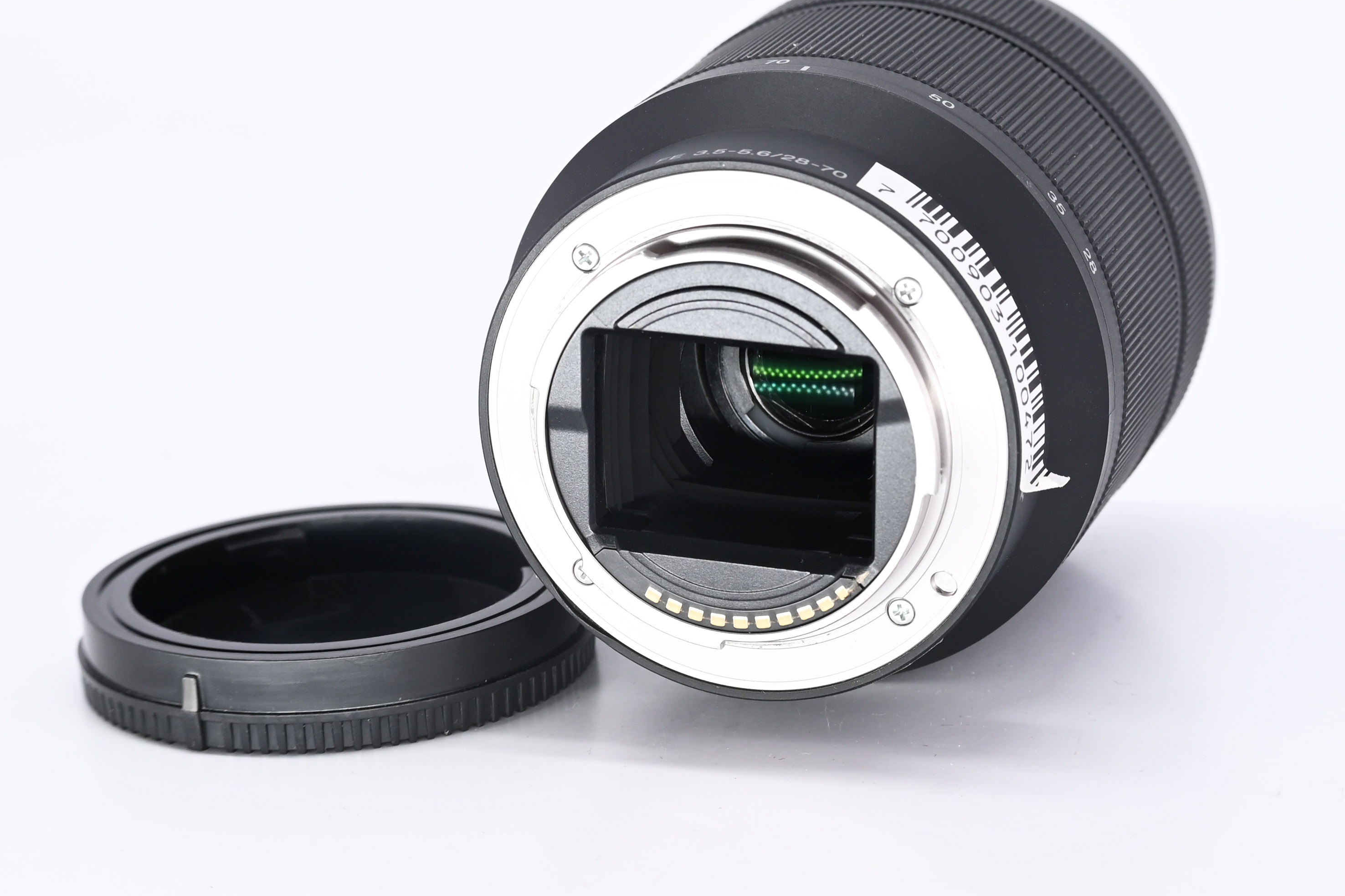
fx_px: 4035
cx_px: 784
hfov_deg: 18.9
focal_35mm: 108
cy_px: 398
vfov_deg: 12.7
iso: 500
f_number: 9
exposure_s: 1/160
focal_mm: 54
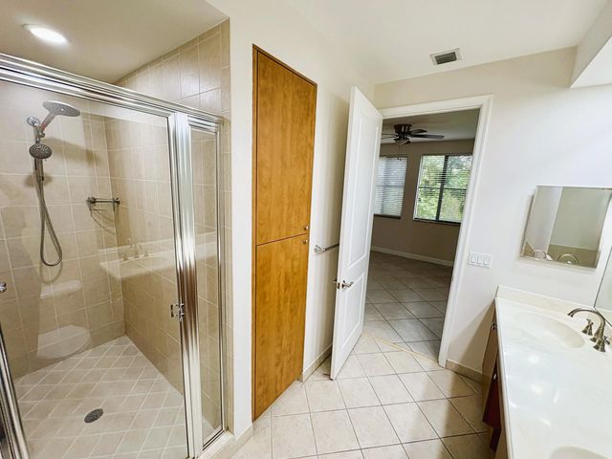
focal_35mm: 14
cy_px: 230
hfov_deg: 102.1
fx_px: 248
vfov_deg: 85.7
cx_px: 306
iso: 125
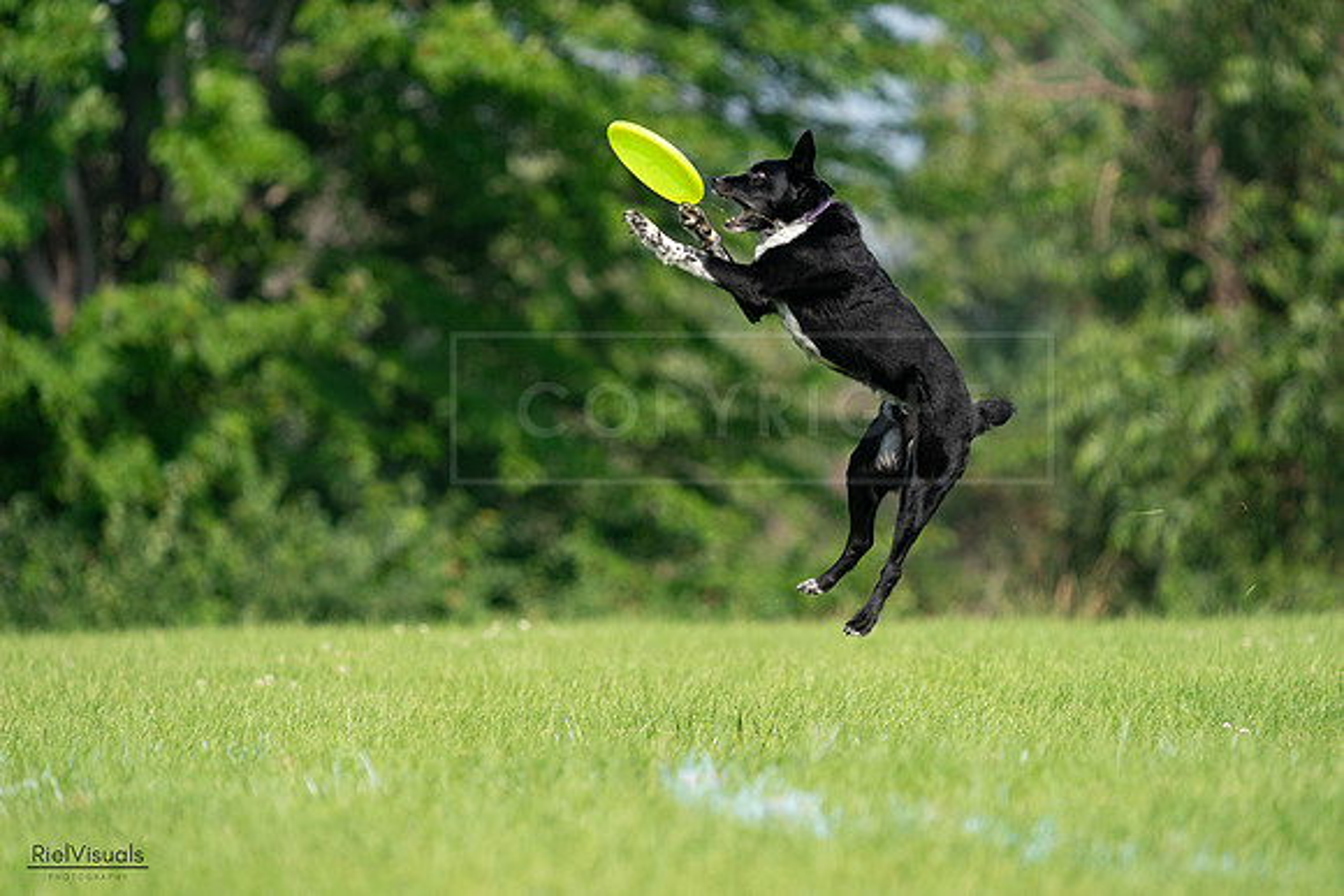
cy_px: 448
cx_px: 672
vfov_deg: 3.4
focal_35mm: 400
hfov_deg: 5.2
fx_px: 14936
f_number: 6.3
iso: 1600
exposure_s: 1/4000
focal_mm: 400
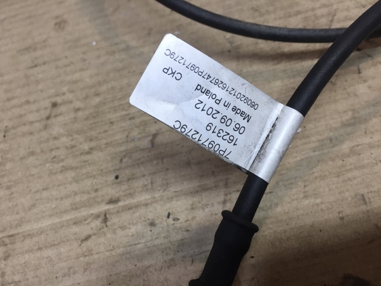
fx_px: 319
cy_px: 143
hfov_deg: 61.7
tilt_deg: -59.5
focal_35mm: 29
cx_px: 190
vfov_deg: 48.2
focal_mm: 4.15
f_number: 2.2
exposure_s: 1/33
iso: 40
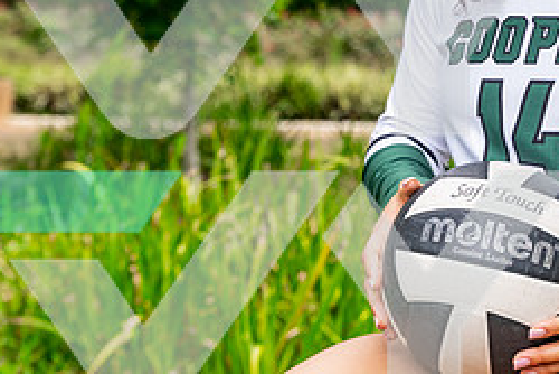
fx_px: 1989
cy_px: 19
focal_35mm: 128
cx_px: 525
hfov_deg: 15.8
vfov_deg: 10.7
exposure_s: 1/200
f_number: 5
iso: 100
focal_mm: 55
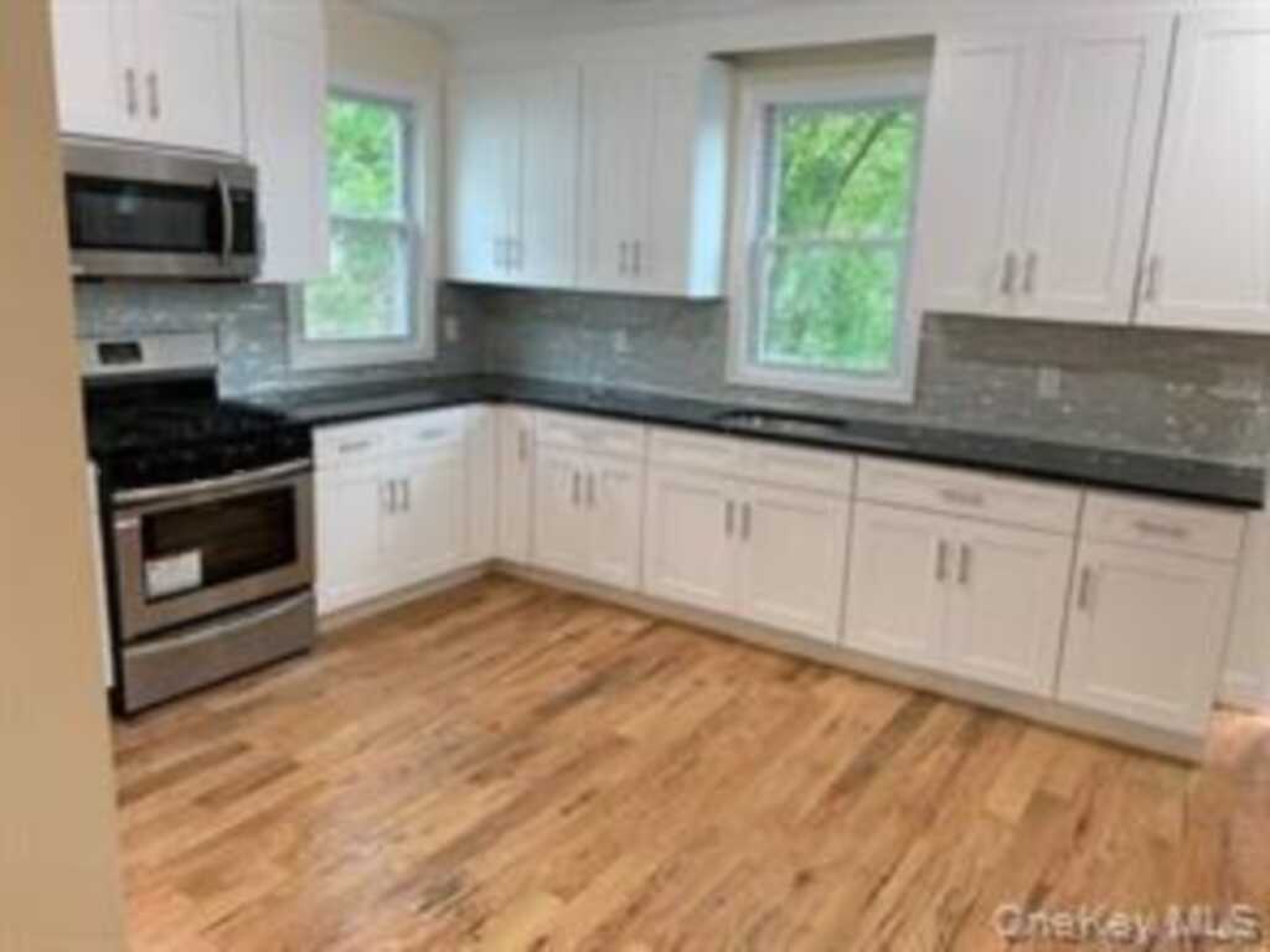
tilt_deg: -13.4
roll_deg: -2.0
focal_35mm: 26
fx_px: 954
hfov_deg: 67.3
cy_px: 476
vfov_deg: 53.1
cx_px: 635
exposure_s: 1/60
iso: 80
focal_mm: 4.25
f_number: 1.8
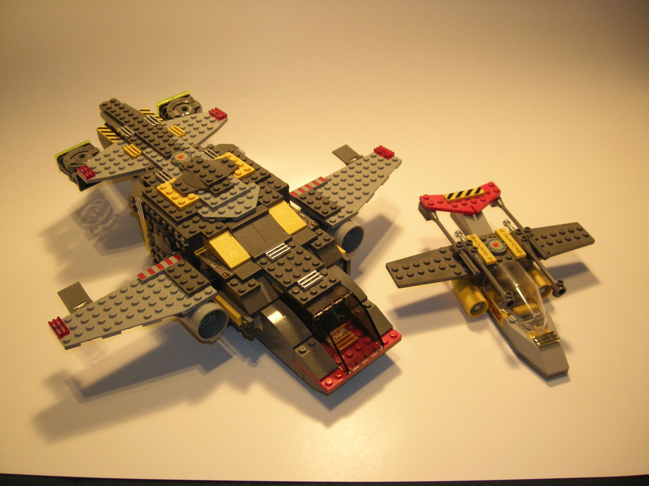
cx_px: 324
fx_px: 637
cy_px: 243
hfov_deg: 54.0
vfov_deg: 41.7
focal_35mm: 34
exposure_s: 1/14.7
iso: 200
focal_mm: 5.7
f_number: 2.9
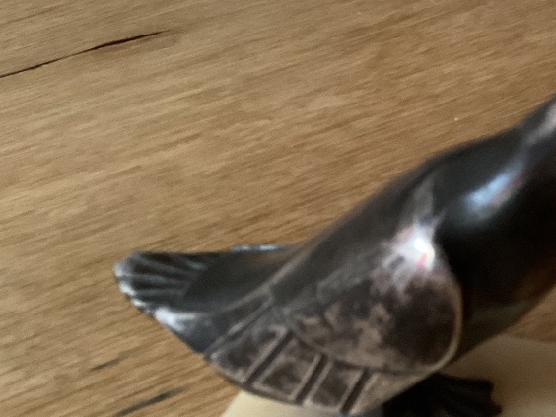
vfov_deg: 21.9
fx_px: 1060
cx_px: 546
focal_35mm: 66
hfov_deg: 27.8
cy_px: 349
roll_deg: +5.1
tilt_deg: -41.2
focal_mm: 3.3
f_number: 2.4
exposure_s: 1/60
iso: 100
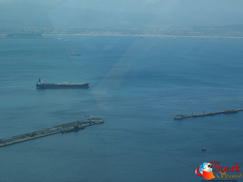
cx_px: 122
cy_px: 91
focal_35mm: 104
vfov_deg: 14.2
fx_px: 730
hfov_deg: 18.9
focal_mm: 19.6
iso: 80
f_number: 5.1
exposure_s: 1/500
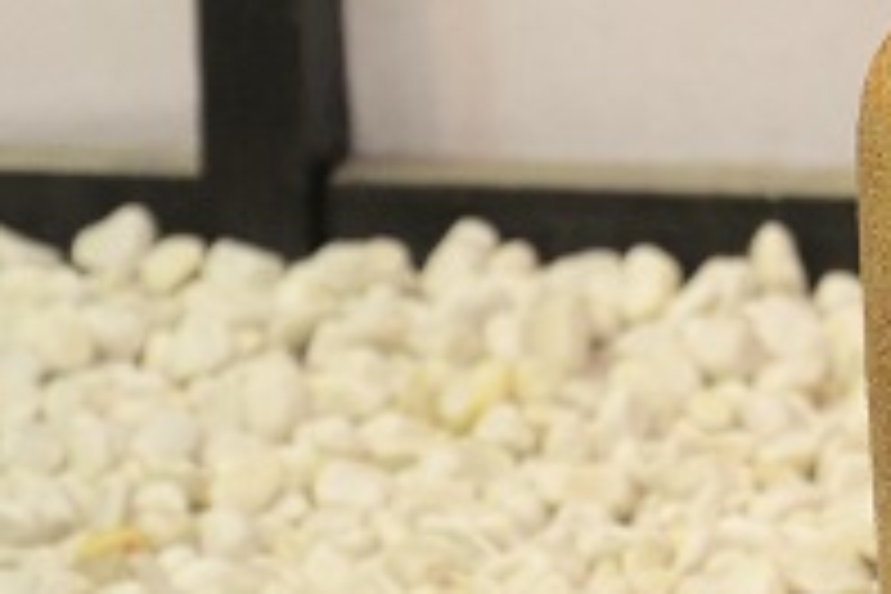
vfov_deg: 2.6
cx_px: 1130
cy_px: -110
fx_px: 12918
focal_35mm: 522
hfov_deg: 3.9
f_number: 4.5
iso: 800
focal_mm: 64
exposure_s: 1/30
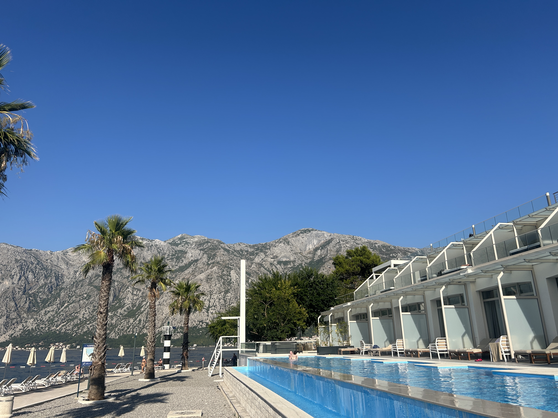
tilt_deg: +18.4
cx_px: 279
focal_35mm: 26
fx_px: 419
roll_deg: +1.2
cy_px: 209
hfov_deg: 67.3
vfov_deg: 53.1
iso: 50
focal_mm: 5.7
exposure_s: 1/5076
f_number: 1.5
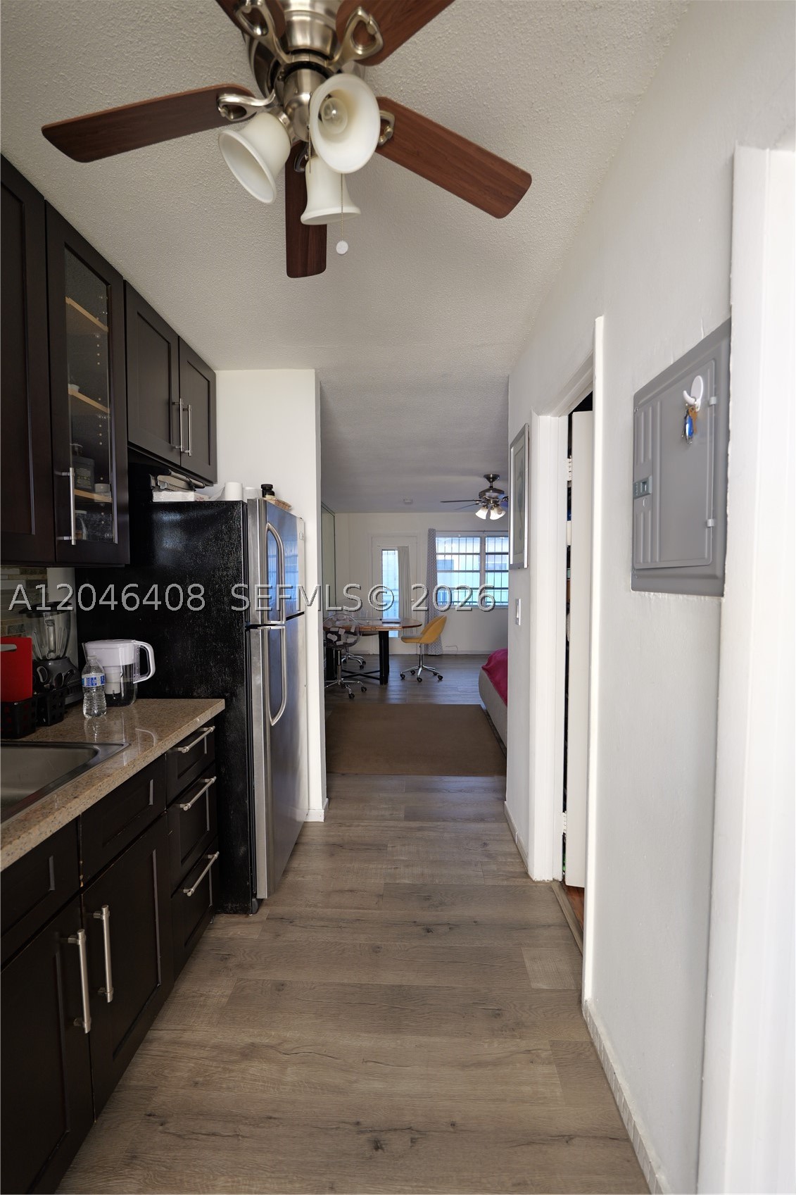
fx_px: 464
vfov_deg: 104.3
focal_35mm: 14
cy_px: 598
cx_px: 398
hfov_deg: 81.2
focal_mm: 14
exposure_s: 1/60
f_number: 4
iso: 400
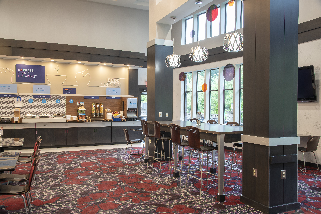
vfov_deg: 42.4
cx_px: 160
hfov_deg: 60.3
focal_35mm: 31
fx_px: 276
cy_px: 107
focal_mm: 31
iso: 100
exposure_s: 1/1.25
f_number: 9
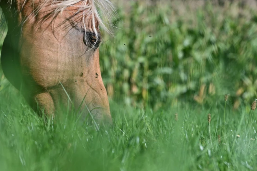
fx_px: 1485
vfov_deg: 6.6
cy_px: 75
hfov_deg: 9.9
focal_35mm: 208
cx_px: 113
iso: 200
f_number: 5.6
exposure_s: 1/1000
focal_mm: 130
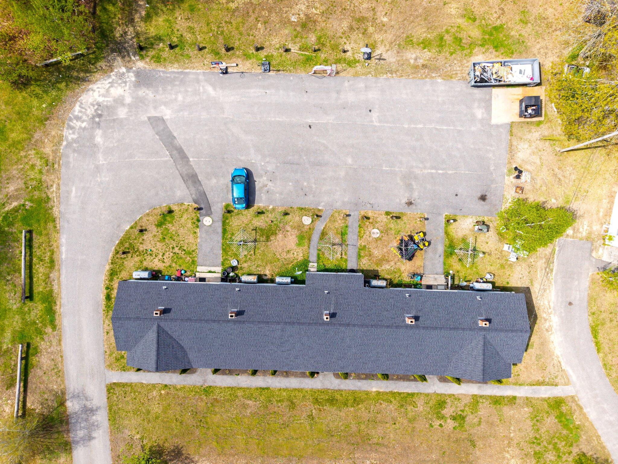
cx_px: 309
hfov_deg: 71.6
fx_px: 428
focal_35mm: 24
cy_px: 232
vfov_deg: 56.8
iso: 100
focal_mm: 8.67
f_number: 1.8
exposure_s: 1/2000
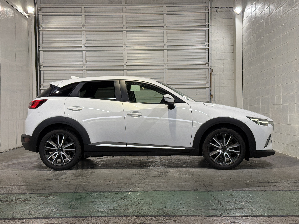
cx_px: 150
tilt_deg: +0.2
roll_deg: +0.0
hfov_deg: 39.7
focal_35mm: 48
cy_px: 112
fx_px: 415
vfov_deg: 30.3
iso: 50
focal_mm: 6.76
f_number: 1.78
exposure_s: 1/60
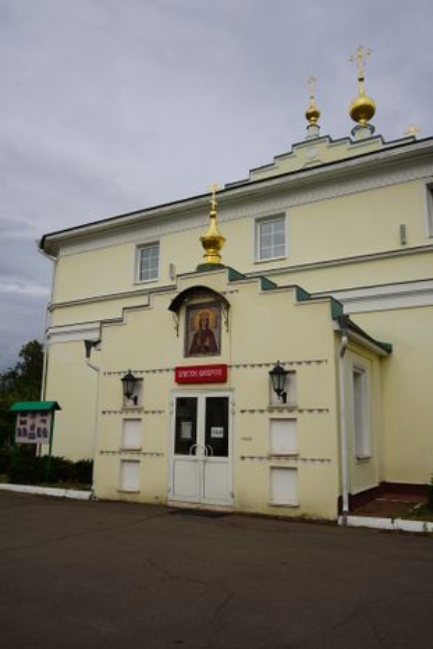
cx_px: 216
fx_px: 505
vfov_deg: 65.5
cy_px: 324
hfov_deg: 46.4
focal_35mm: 28
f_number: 10
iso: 100
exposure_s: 1/200
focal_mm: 28
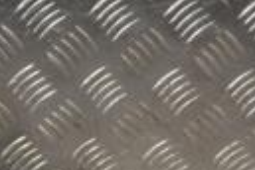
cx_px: -235
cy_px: 263
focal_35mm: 196
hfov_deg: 9.8
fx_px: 1388
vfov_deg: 6.9
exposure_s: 1/125
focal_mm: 28
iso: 400
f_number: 5.6
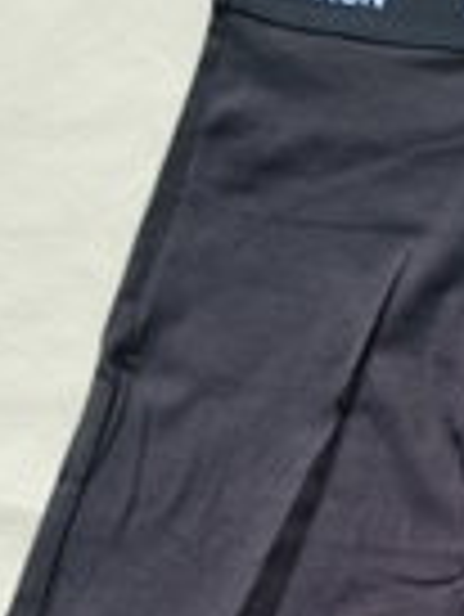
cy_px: 758
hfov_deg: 13.8
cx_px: 703
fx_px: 1802
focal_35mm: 101
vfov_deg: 18.3
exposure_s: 1/1748
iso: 50
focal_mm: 5.4
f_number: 1.8
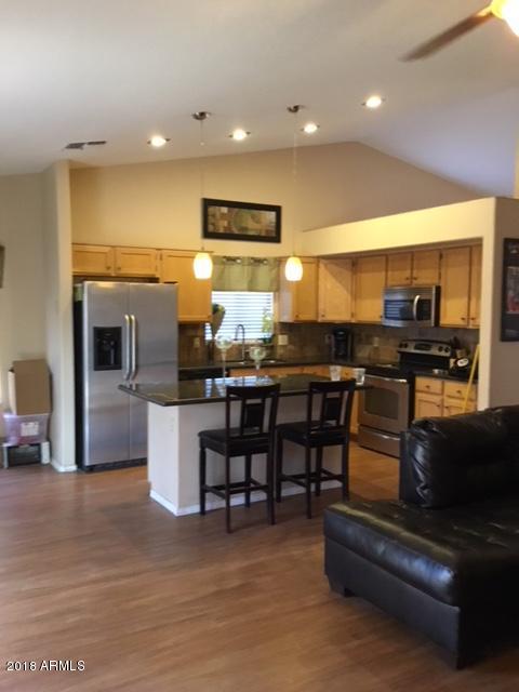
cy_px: 346
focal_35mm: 31
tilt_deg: -5.3
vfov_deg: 58.4
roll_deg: -1.3
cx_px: 260
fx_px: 620
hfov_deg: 45.4
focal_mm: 3.3
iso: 200
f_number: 2.4
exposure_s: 1/15
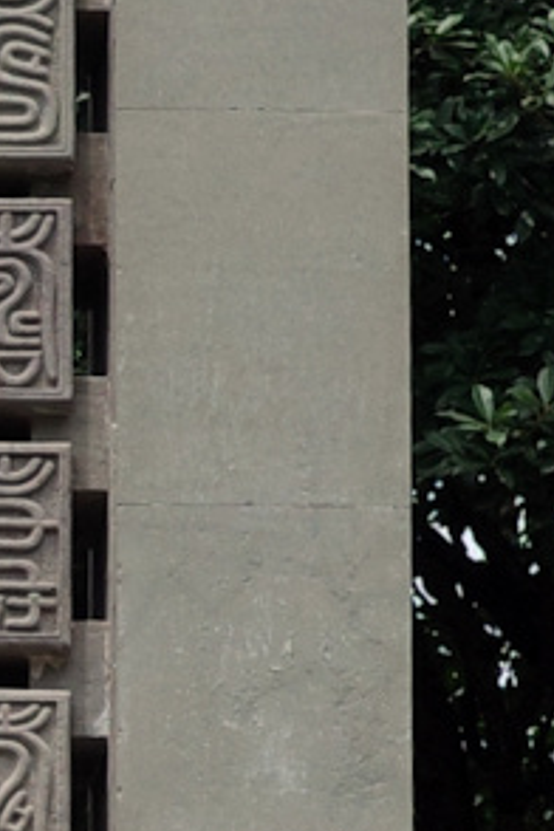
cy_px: 305
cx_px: -964
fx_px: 6024
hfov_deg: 5.1
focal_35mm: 261
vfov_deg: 7.9
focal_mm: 26
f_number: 5.6
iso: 200
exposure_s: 1/1000
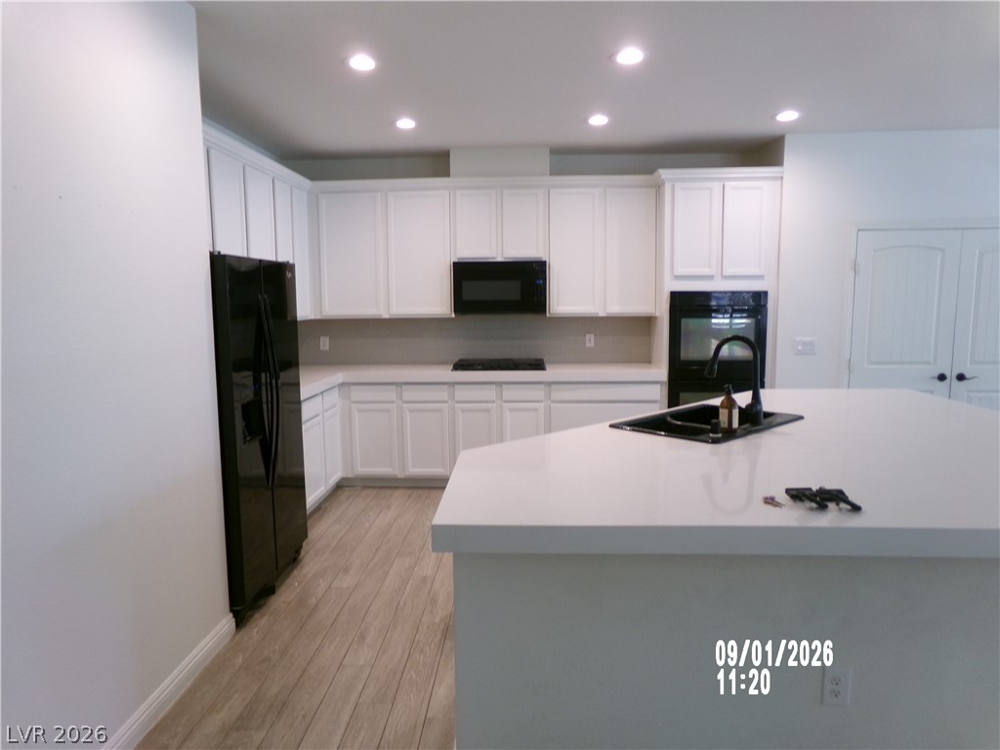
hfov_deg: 71.6
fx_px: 693
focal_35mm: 24
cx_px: 500
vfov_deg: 56.8
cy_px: 375
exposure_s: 1/25
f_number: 3.7
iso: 200
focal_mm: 4.3
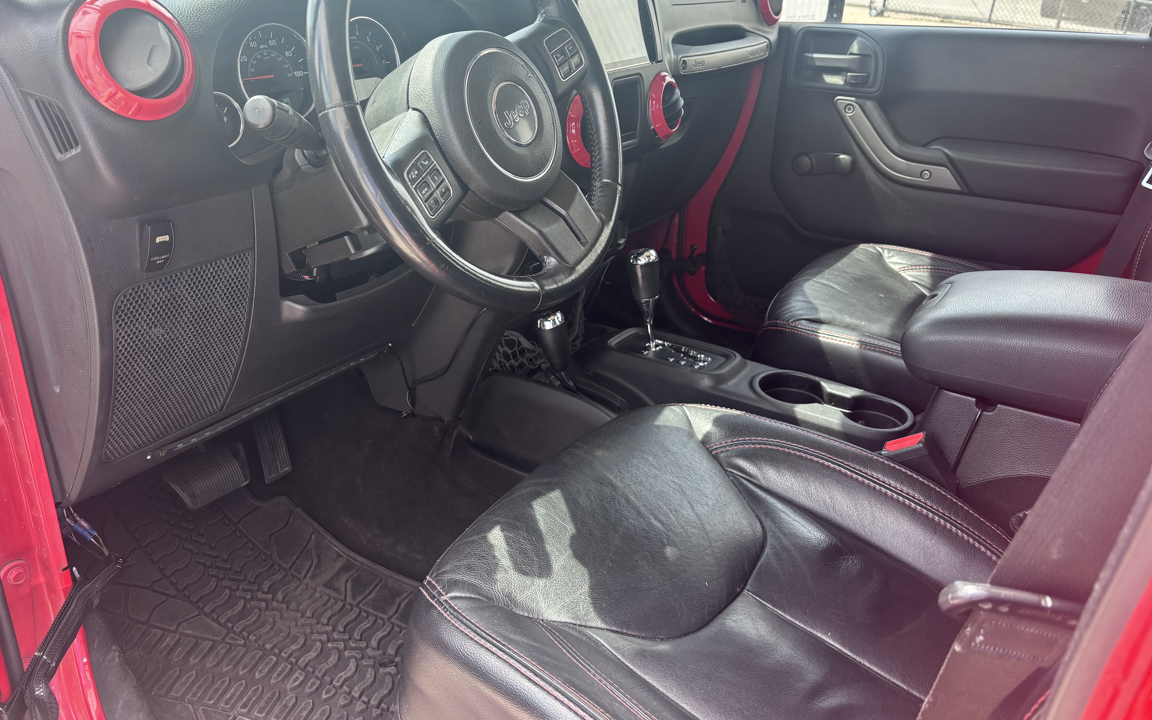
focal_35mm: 28
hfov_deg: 66.5
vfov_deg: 44.4
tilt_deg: -23.7
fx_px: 879
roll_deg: -2.4
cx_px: 569
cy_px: 299
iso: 50
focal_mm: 5.96
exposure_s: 1/200
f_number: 1.6
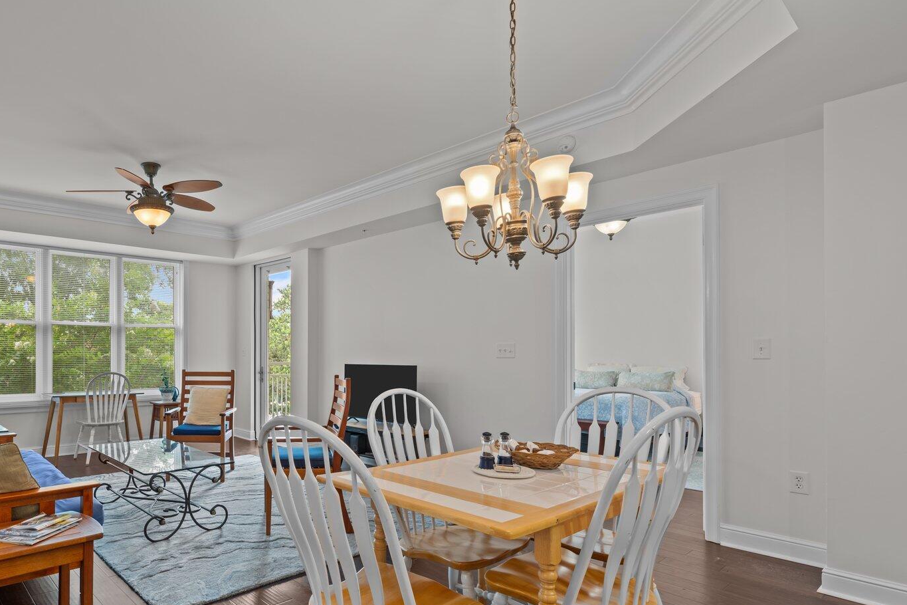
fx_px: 529
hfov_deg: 78.3
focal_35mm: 21
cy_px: 345
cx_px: 296
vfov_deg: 59.3
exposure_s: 1.6
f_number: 9
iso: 100
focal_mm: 14
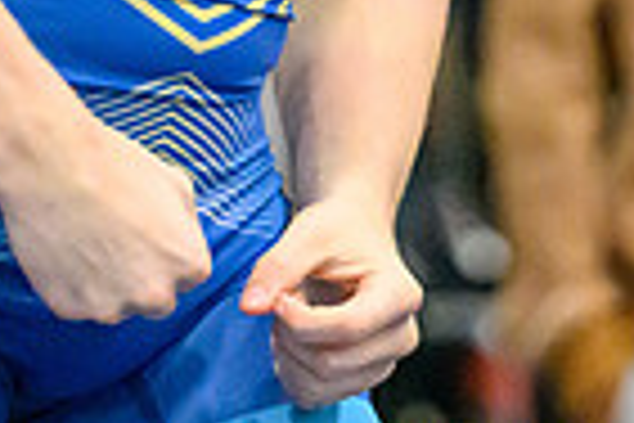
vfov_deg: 2.1
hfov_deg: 3.2
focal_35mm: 651
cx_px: 213
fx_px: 11464
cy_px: -585
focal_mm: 135
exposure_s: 1/800
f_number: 2.8
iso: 25600
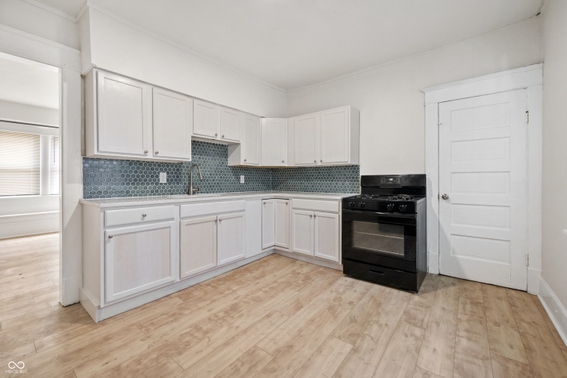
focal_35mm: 15
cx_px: 284
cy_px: 189
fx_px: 236
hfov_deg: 100.4
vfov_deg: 77.3
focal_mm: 15
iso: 4500
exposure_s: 1/15
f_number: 9
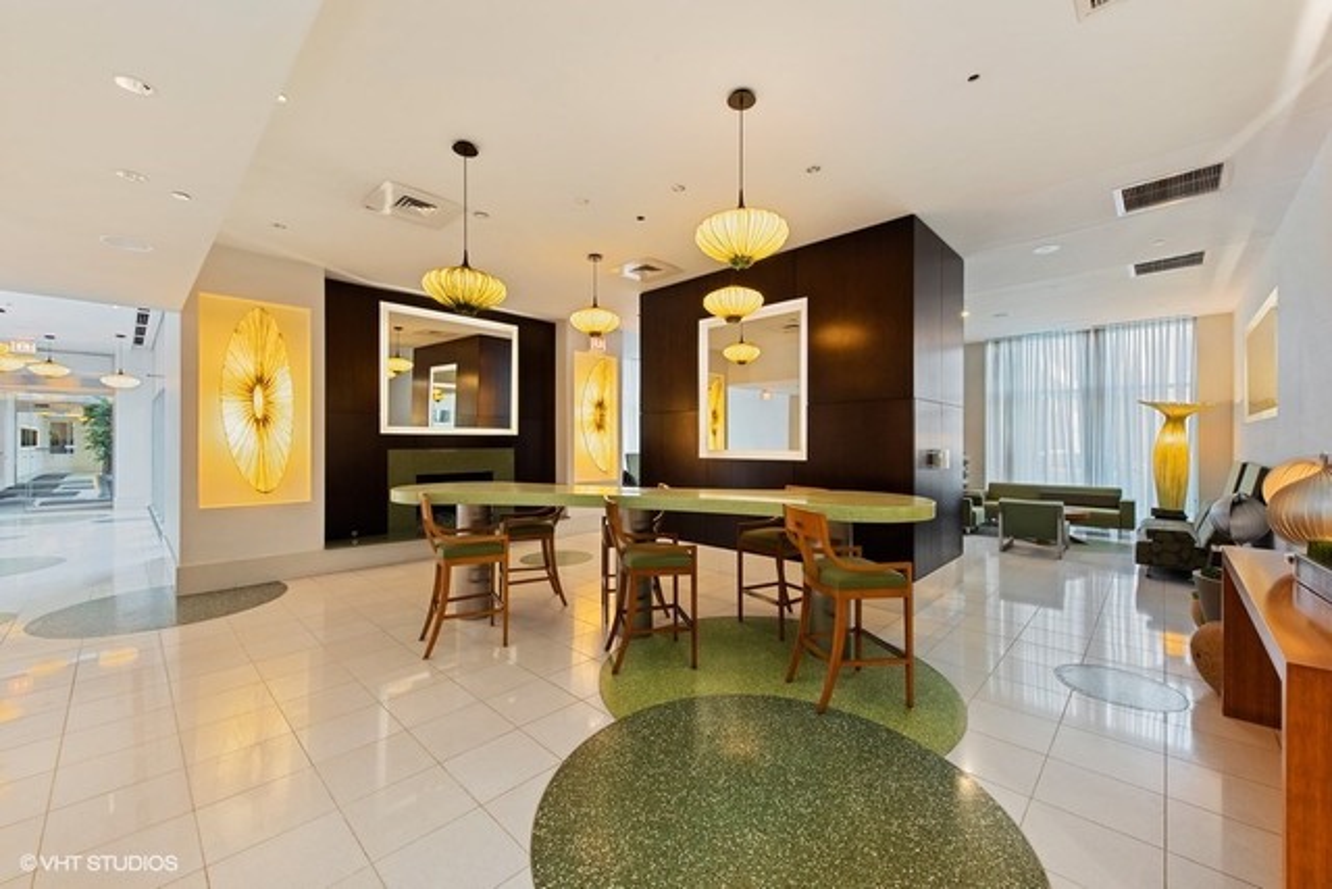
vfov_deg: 81.2
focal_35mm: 14
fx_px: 518
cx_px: 666
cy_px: 444
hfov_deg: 104.2
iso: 320
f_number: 8
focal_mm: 14
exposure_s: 1/1.67
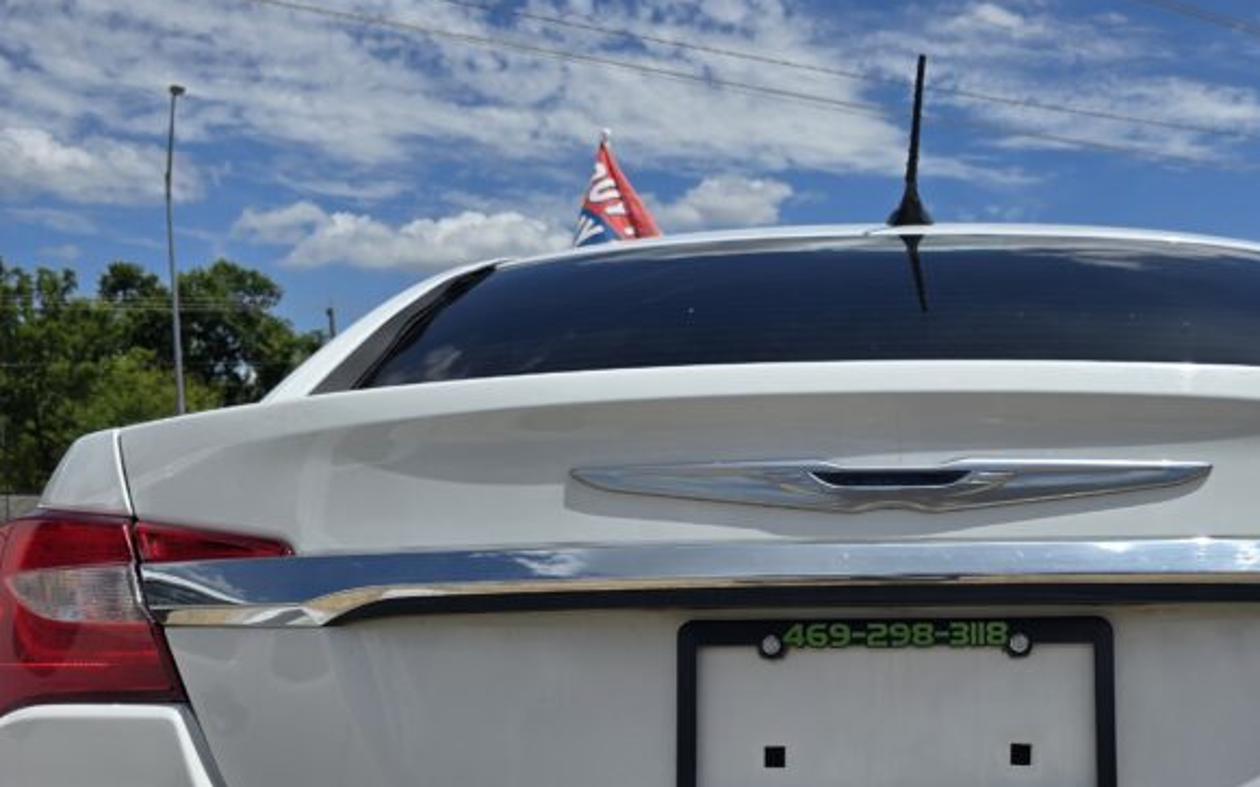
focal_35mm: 43
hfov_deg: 44.9
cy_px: 759
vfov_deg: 28.3
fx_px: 1476
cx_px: 920
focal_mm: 6.3
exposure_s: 1/1794
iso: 12
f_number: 1.7
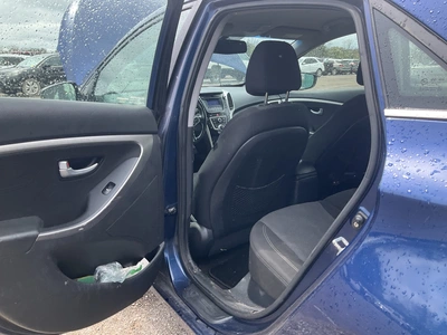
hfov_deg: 61.7
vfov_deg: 48.2
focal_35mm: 29
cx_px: 224
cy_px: 168
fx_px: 374
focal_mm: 3
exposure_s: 1/327
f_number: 1.8
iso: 25
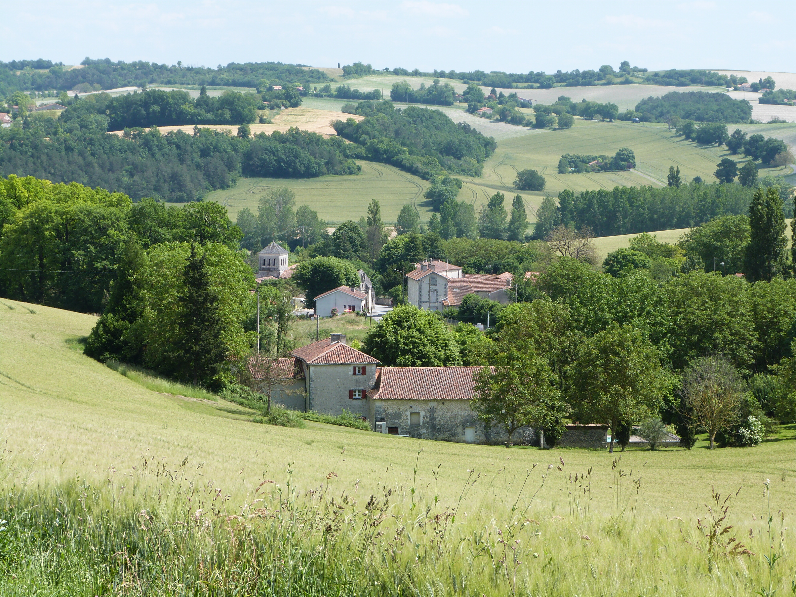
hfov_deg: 16.1
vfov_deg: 12.1
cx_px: 398
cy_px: 298
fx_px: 2805
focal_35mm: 122
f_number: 5.6
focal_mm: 21.9
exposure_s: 1/250
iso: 100
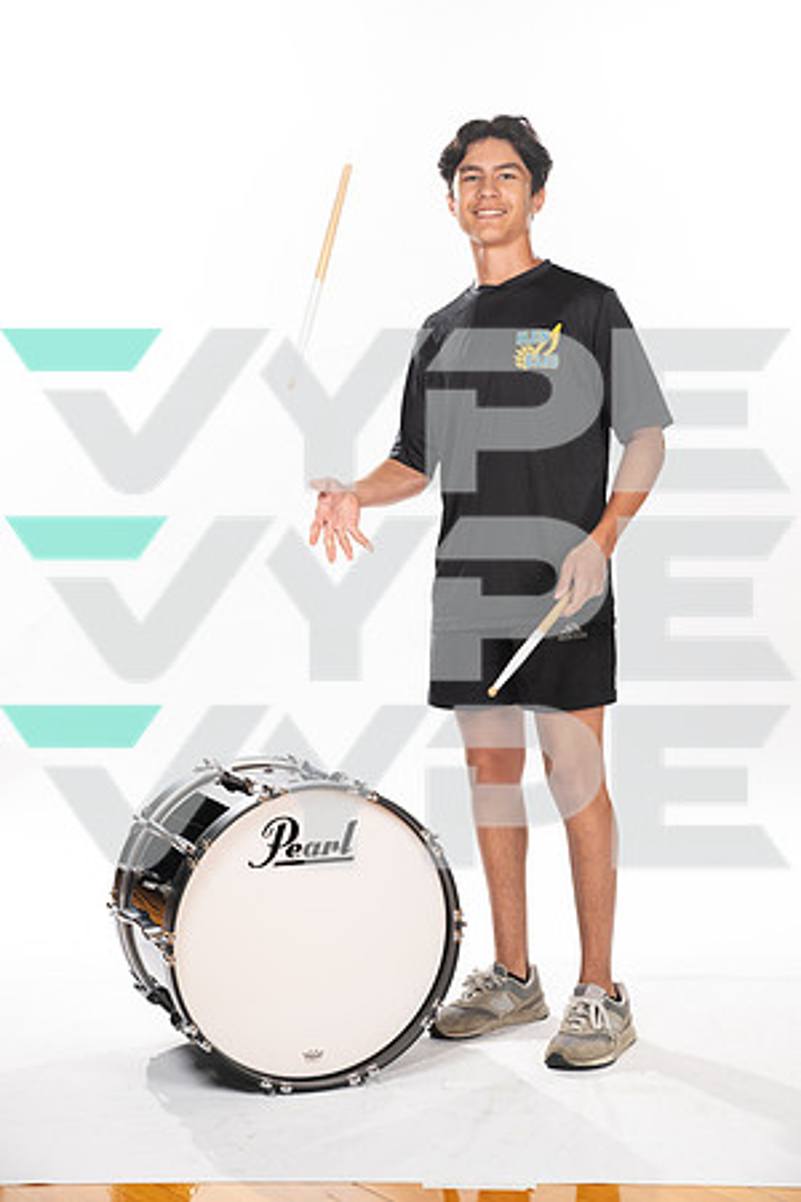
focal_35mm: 60
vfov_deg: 33.4
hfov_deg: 22.6
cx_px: 400
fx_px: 2002
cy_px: 601
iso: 800
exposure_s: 1/320
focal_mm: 60
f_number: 7.1
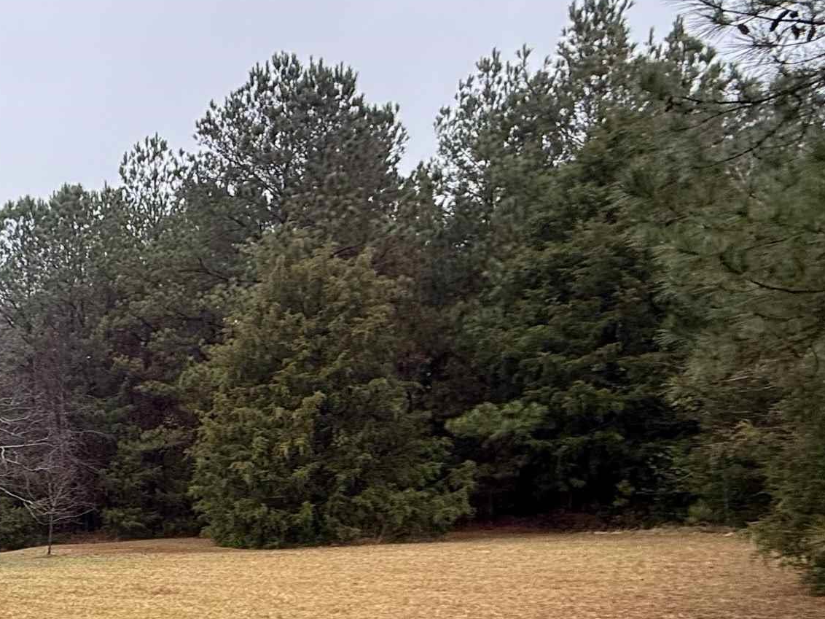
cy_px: 550
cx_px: -23
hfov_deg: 41.7
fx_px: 906
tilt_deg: +4.0
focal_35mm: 38
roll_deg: -0.4
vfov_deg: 35.6
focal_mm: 2.22
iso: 50
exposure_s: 1/279
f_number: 2.2
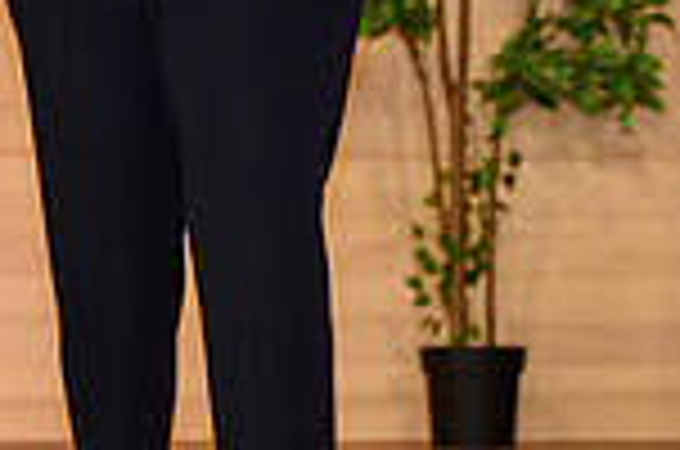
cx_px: -142
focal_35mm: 502
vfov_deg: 2.7
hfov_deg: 4.1
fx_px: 9462
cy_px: -206
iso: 2000
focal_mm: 110
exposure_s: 1/200
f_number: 5
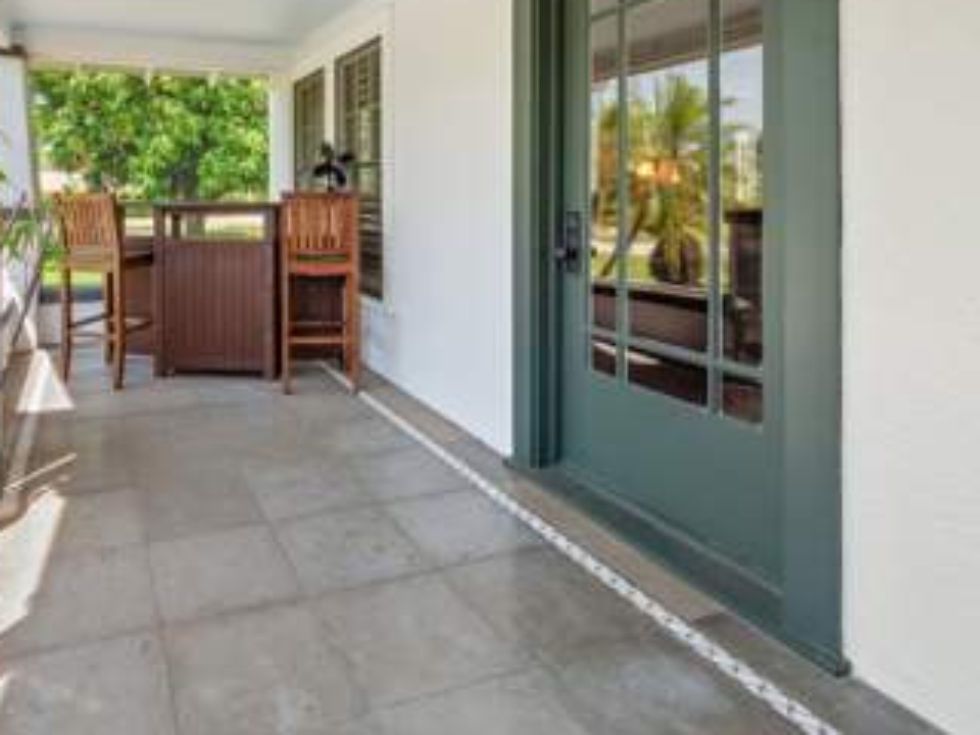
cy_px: 211
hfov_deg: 75.5
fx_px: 595
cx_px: 297
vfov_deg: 60.9
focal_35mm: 21
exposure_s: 1/40
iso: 200
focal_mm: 7
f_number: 7.1
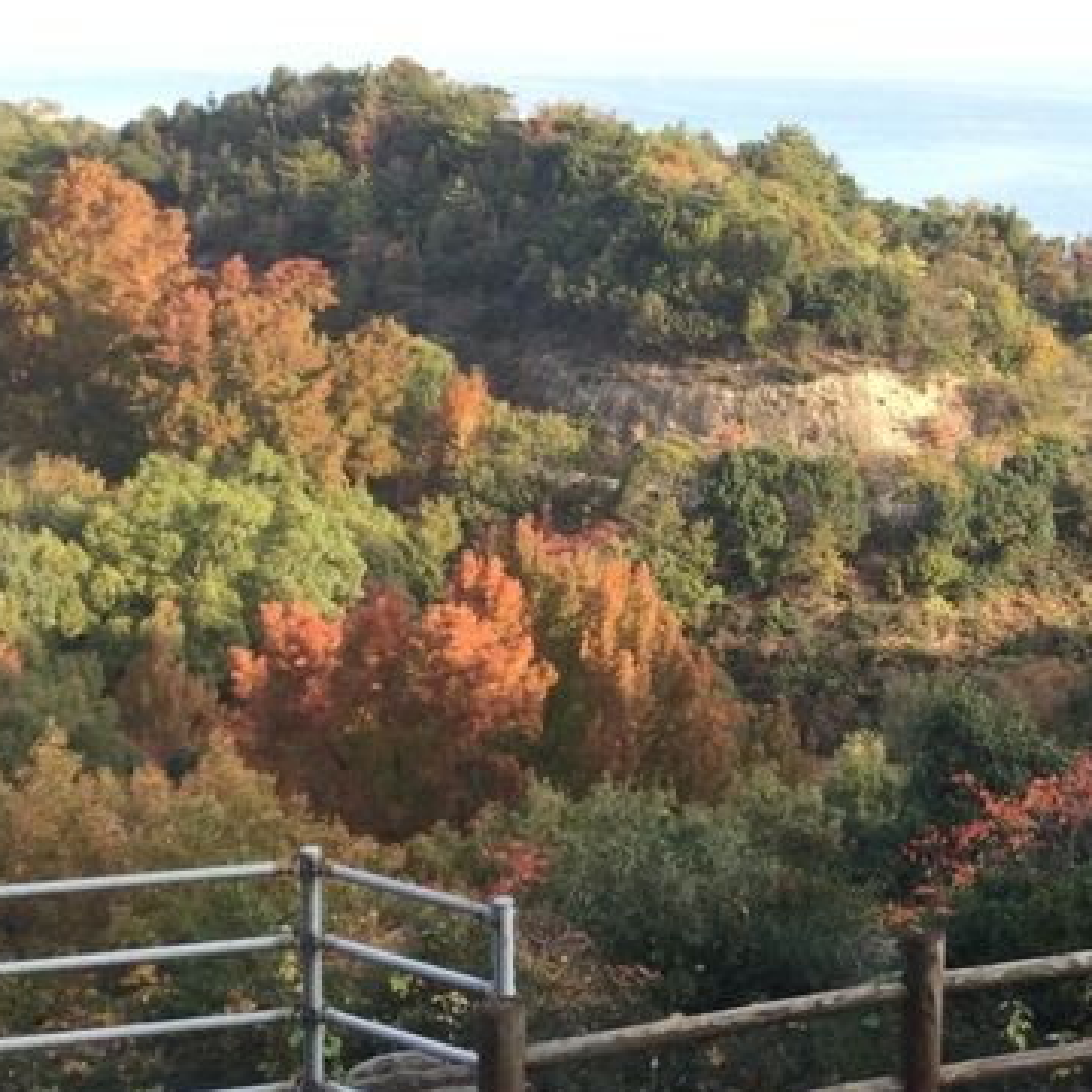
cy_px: 265
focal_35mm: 62
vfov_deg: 27.3
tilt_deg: -5.7
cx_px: 1075
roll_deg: -2.7
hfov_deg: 26.3
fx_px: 2213
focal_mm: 3.3
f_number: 2.4
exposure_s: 1/120
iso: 25
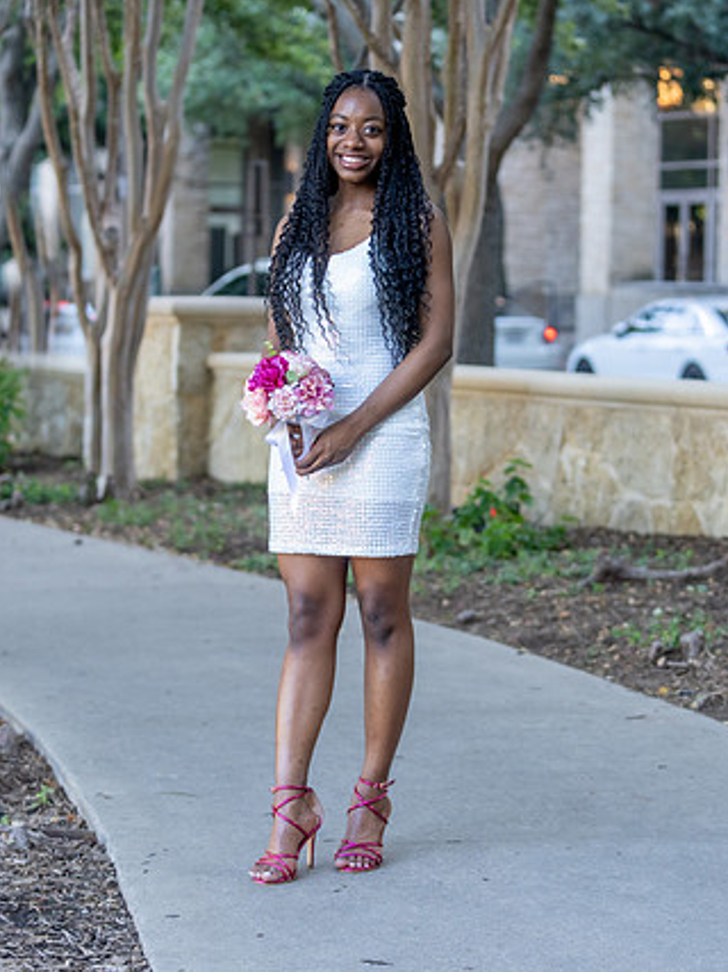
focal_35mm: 112
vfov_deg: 17.6
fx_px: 3142
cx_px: 336
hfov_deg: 13.2
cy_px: 478
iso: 640
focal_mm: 70
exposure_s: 1/320
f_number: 2.8
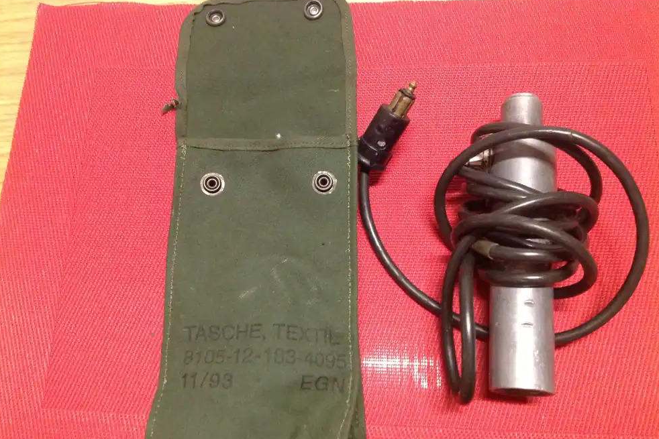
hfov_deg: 51.9
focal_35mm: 37
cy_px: 218
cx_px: 326
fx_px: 677
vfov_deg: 36.0
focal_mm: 4.28
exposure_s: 1/15
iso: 400
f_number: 2.4
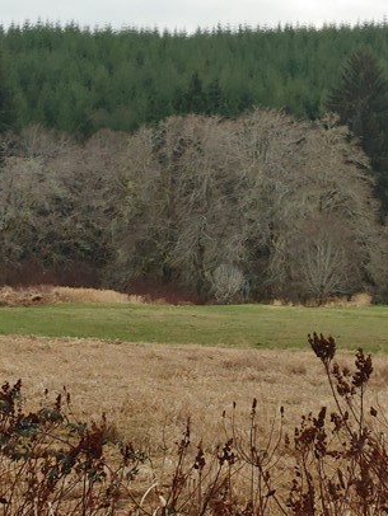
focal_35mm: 131
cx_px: 95
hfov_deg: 11.3
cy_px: 343
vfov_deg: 15.0
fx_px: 1956
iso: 50
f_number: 1.8
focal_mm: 4.81
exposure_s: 1/120
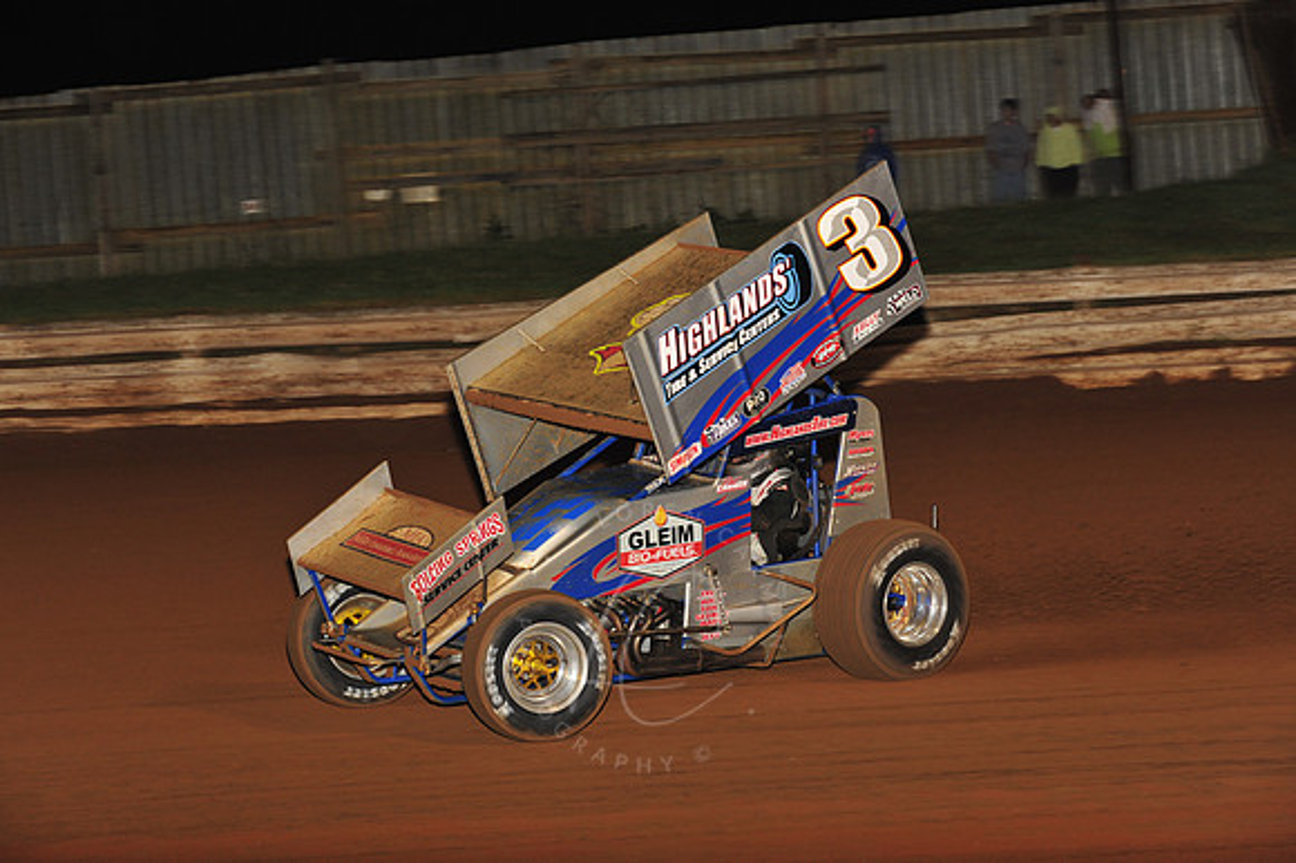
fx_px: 3778
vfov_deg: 13.0
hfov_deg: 19.5
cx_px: 648
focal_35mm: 105
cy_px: 432
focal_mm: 105
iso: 1000
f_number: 7.1
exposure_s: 1/320
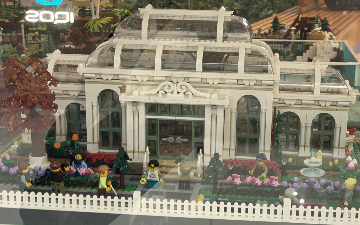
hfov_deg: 29.7
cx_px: 212
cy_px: 138
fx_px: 677
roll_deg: -1.1
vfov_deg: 18.8
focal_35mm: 69
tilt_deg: -15.8
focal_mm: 6
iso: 160
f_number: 2
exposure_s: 1/50
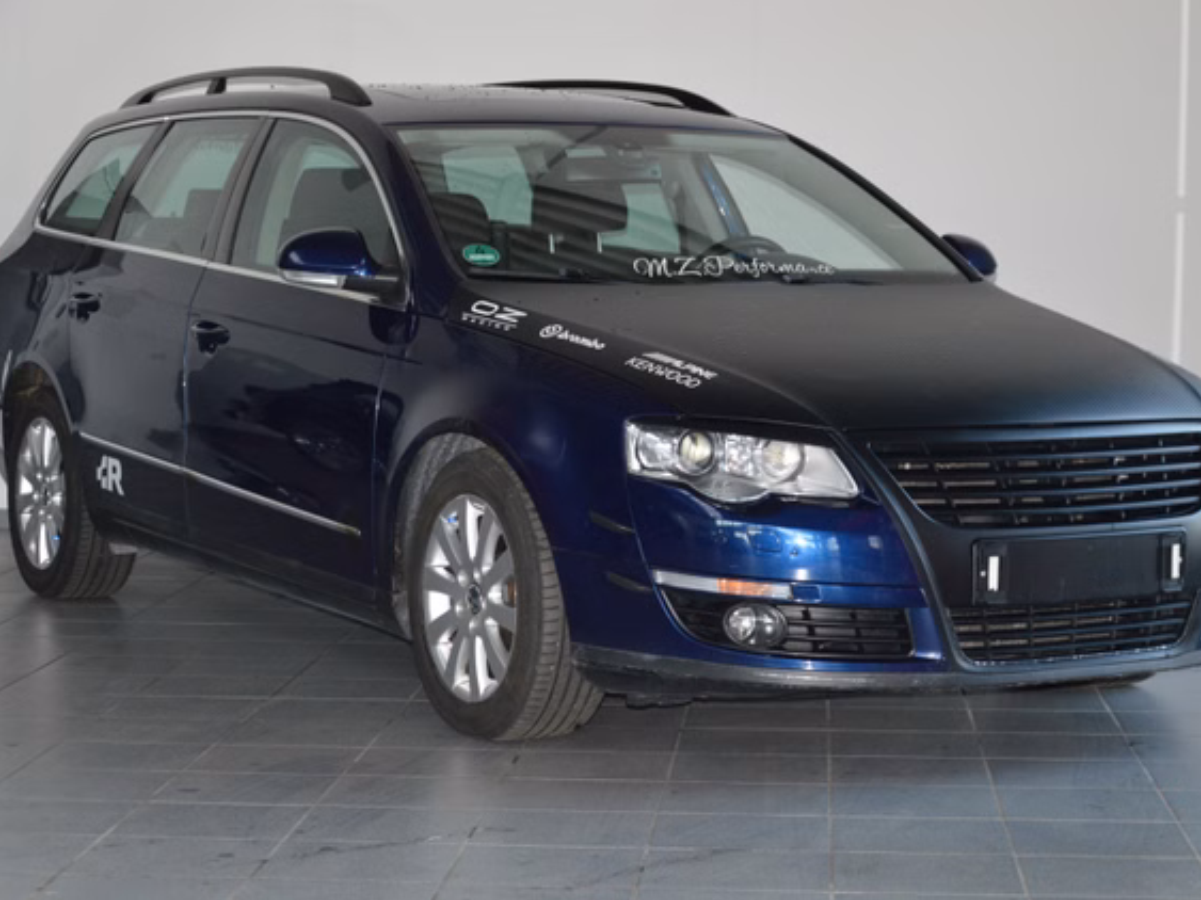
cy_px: 448
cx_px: 644
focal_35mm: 82
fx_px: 2844
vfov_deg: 18.0
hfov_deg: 23.8
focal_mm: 50
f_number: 5
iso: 900
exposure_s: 1/60
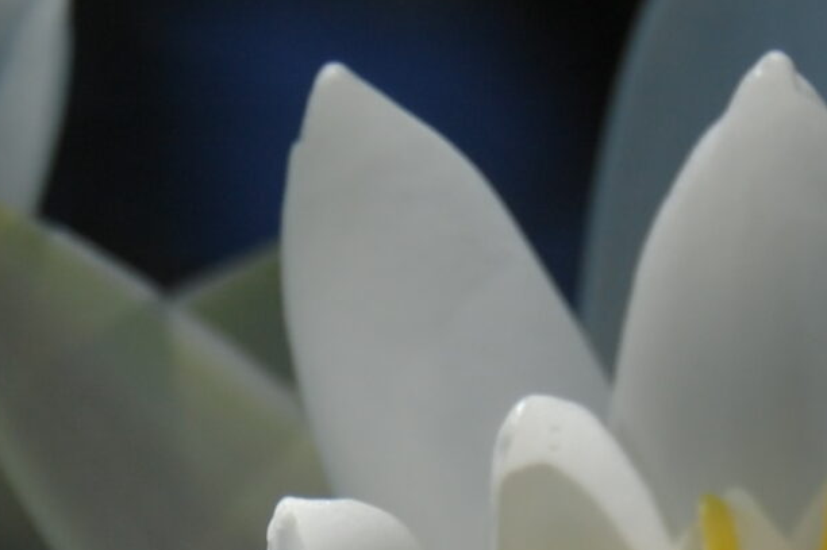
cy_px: 866
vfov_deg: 4.0
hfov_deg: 6.0
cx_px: 245
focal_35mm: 345
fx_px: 7921
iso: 200
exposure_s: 1/800
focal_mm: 55
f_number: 5.6
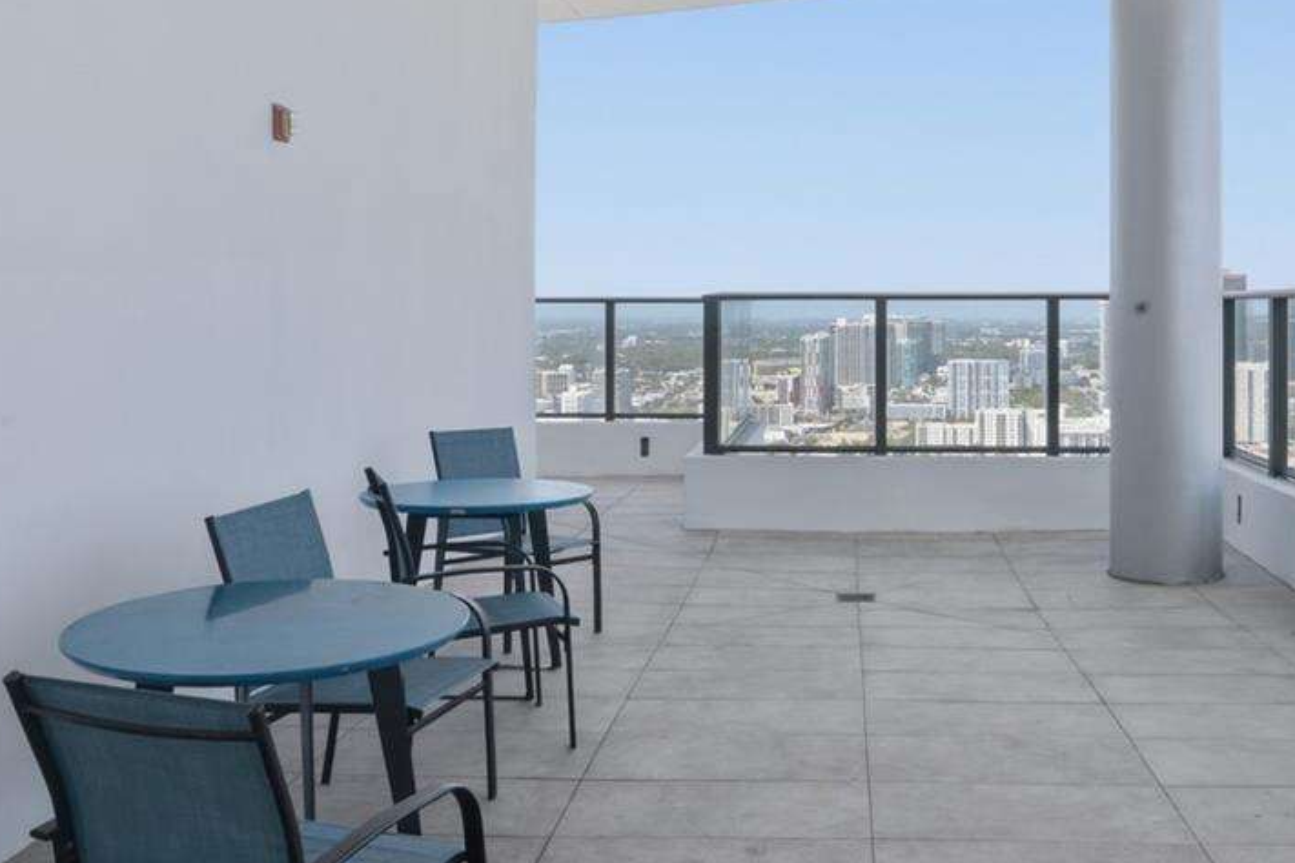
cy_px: 320
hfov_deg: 52.7
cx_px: 789
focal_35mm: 36
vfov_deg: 36.6
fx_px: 1295
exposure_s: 1/125
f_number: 18
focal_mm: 16
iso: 320
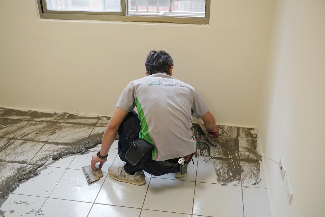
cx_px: 162
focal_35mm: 37
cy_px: 108
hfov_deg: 51.9
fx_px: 334
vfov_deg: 35.9
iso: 1600
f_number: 3.5
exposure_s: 1/160
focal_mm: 37
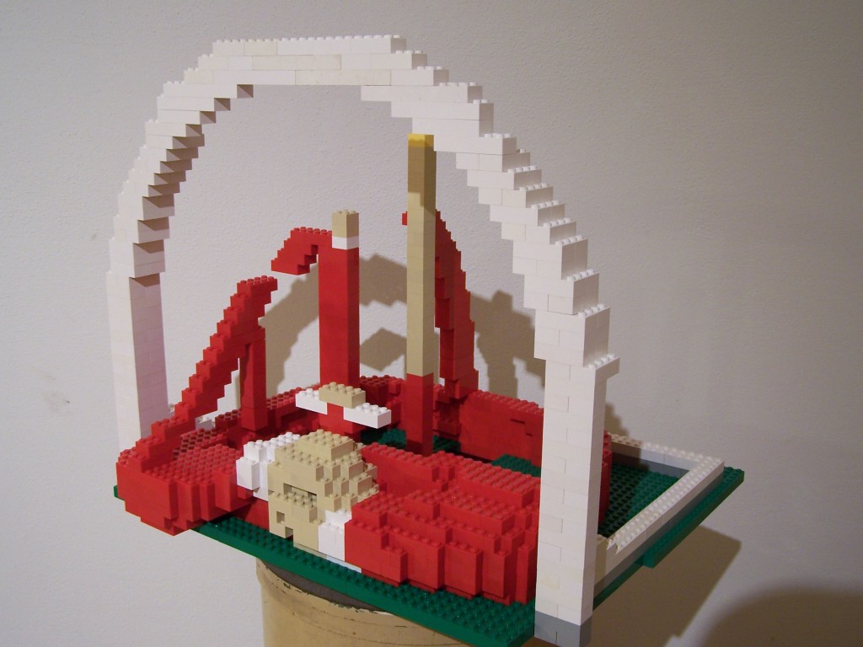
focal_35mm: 38
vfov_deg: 37.7
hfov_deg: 49.0
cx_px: 432
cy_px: 324
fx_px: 947
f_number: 2.8
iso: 80
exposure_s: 1/3
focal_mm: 6.3
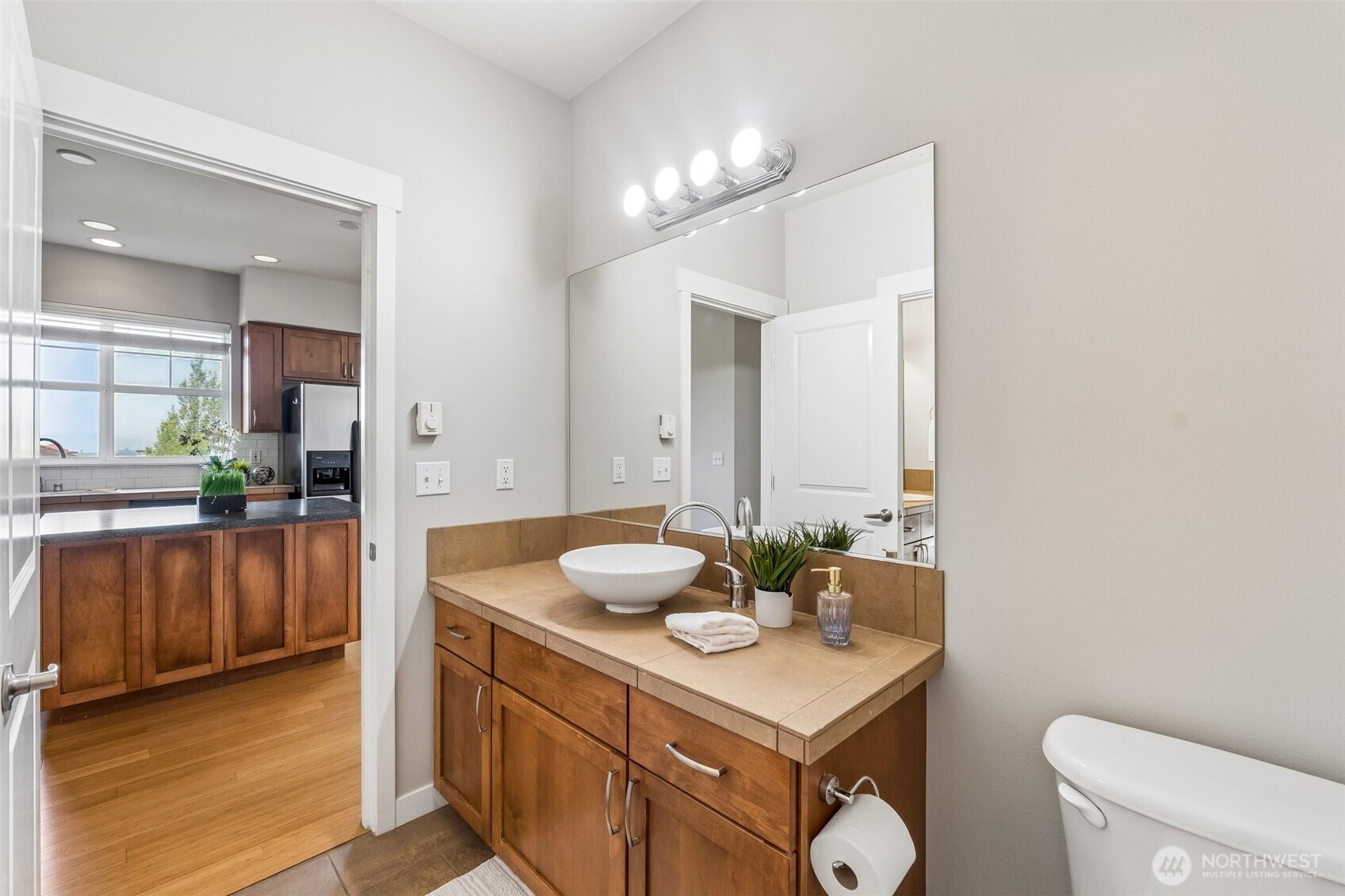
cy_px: 448
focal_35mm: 15
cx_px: 672
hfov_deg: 100.4
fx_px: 560
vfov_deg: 77.3
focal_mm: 10
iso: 250
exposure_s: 1/8
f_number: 9
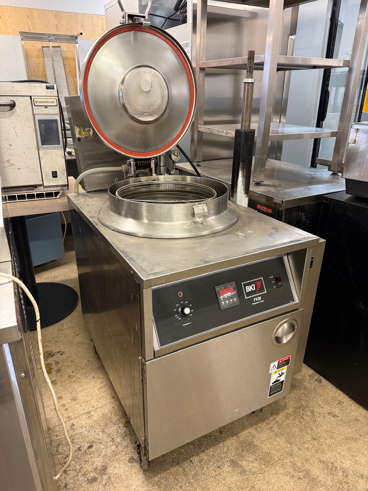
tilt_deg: -22.9
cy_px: 246
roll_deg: -0.4
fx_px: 340
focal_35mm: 24
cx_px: 184
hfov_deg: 56.8
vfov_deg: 71.6
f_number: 1.78
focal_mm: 6.76
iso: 250
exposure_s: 1/50
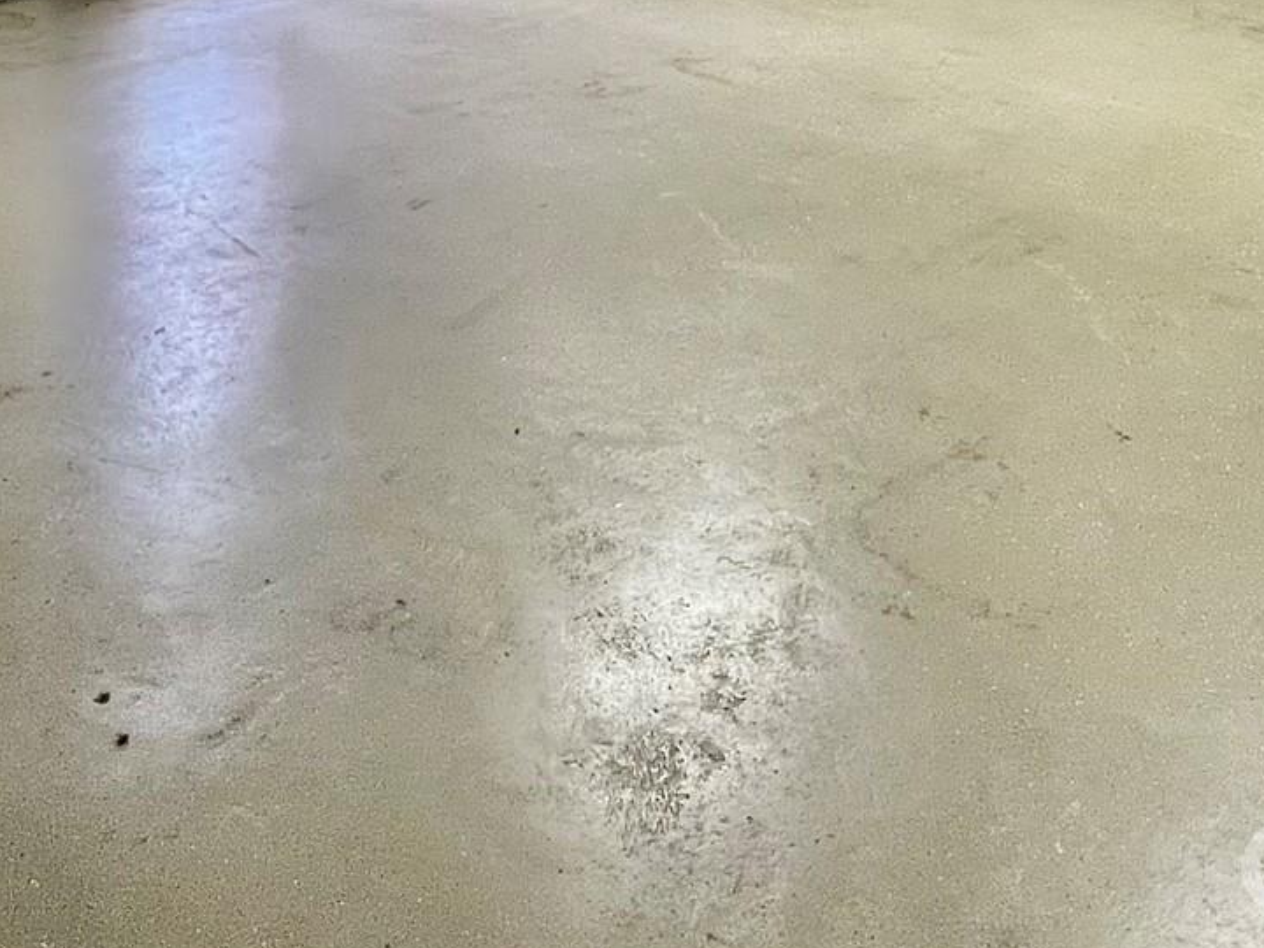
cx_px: 500
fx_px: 1351
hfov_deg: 49.8
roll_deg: -1.1
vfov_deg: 29.4
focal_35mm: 37
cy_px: -348
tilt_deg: -3.4
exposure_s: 1/60
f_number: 1.8
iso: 200
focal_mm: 1.57
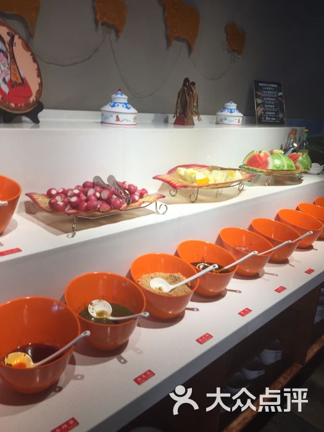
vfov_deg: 61.7
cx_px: 162
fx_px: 362
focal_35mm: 29
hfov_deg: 48.2
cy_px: 216
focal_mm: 4.15
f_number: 2.2
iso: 40
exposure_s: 1/50
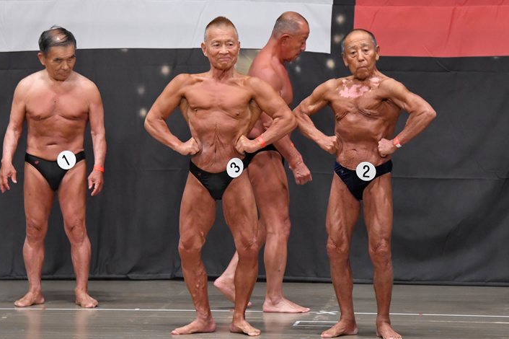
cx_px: 258
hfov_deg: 8.3
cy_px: 163
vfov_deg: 5.6
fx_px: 3491
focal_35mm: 247
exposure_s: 1/400
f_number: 5.6
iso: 5000
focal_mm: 150
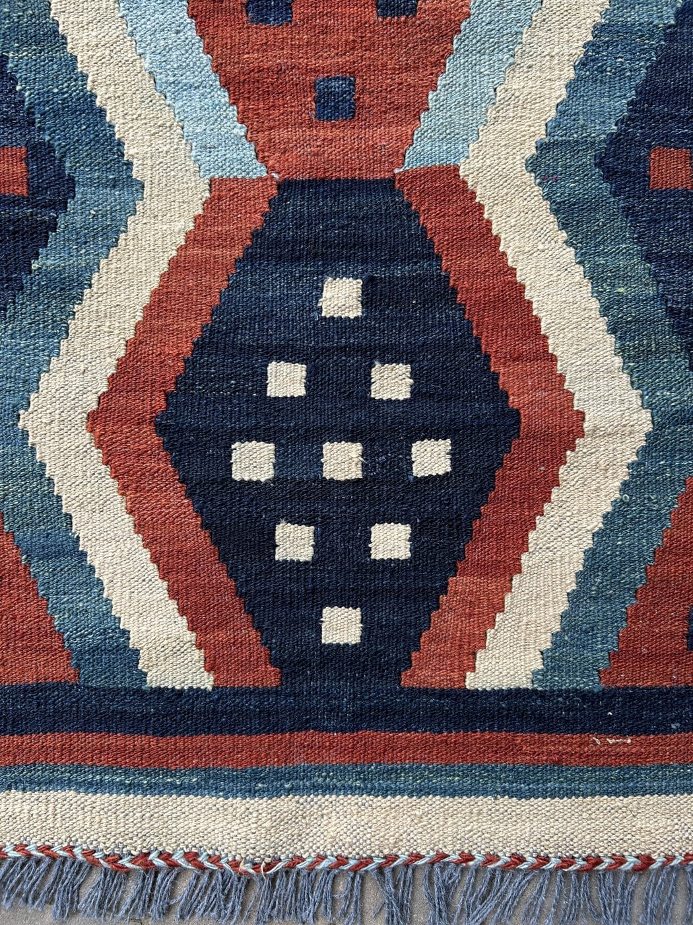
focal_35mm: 26
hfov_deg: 53.1
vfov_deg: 67.3
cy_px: 462
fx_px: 694
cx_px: 346
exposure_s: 1/152
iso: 40
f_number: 1.5
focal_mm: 5.7
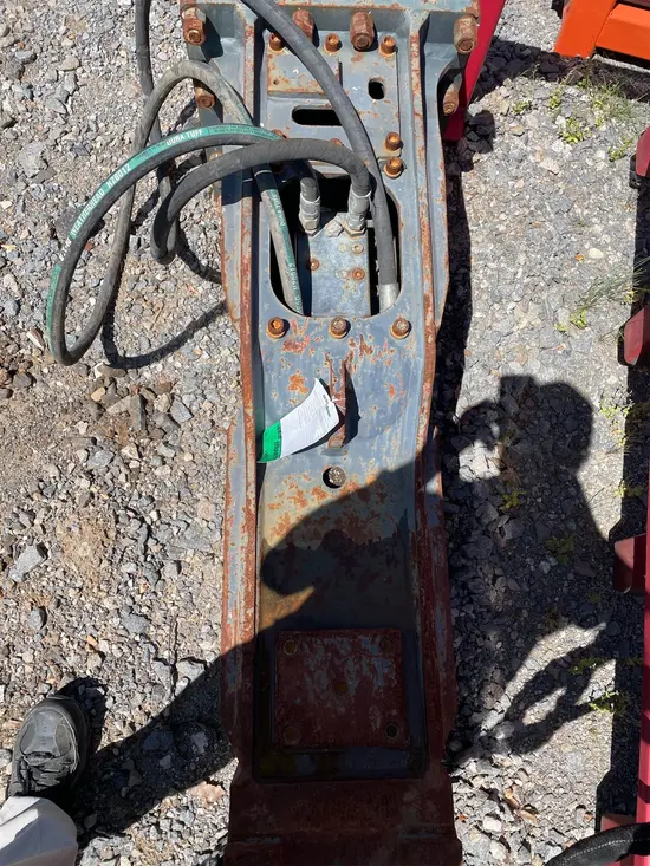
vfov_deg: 67.3
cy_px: 433
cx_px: 325
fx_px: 651
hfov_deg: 53.1
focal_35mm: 26
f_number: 1.6
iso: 32
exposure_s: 1/2817
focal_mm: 4.2
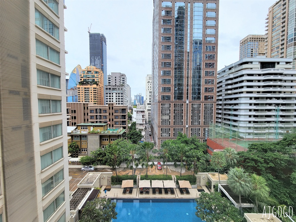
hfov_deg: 106.2
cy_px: 111
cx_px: 148
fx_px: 111
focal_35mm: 13
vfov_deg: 89.9
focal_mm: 2.2
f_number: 2.2
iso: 50
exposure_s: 1/571
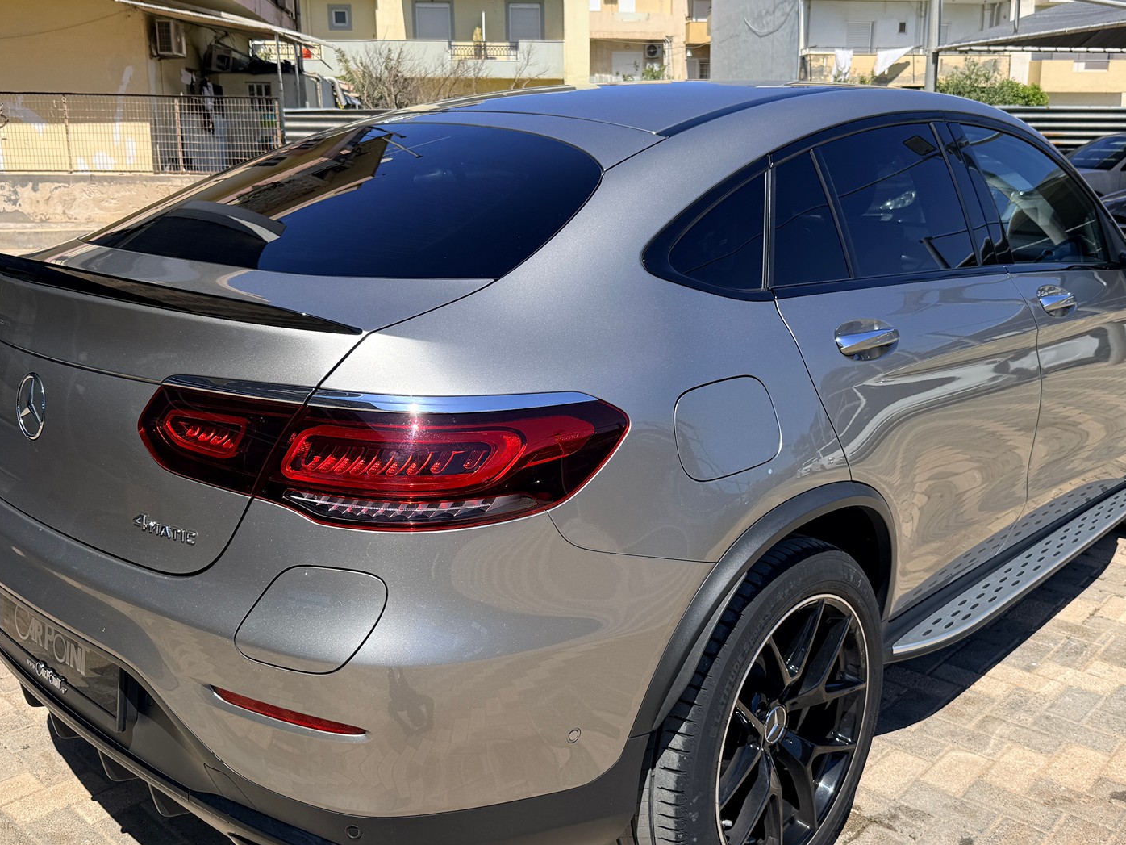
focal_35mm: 33
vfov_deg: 42.9
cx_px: 590
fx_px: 1073
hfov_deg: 55.3
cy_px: 439
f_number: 1.78
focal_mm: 6.76
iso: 80
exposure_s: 1/4975
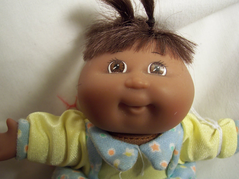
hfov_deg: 50.1
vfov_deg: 38.7
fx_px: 255
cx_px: 120
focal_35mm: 37
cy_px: 90
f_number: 2.8
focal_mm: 5.6
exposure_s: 1/60
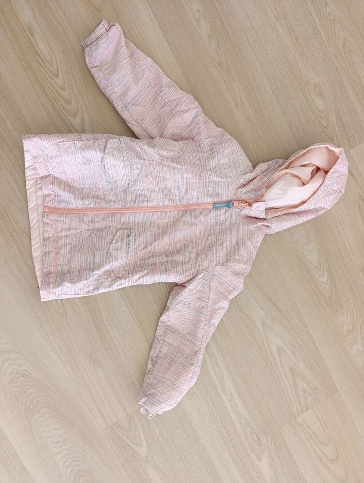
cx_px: 182
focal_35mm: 23
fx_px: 322
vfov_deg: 73.8
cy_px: 242
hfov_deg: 59.0
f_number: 1.6
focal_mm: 6.14
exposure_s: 1/100
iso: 320
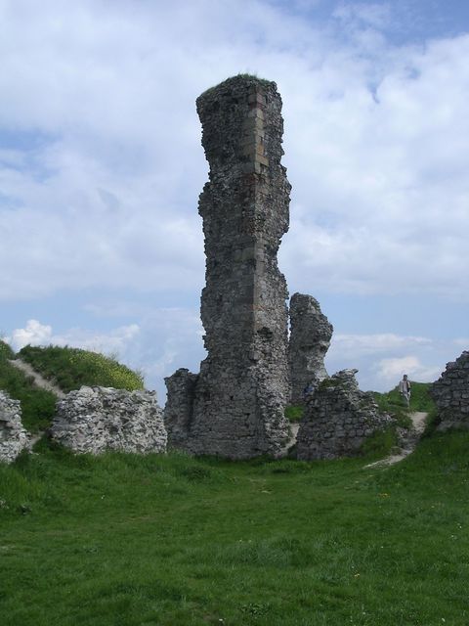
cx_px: 234
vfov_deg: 49.0
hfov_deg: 37.7
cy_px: 313
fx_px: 686
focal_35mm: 38
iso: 100
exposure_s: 1/407
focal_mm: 5.8
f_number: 5.6
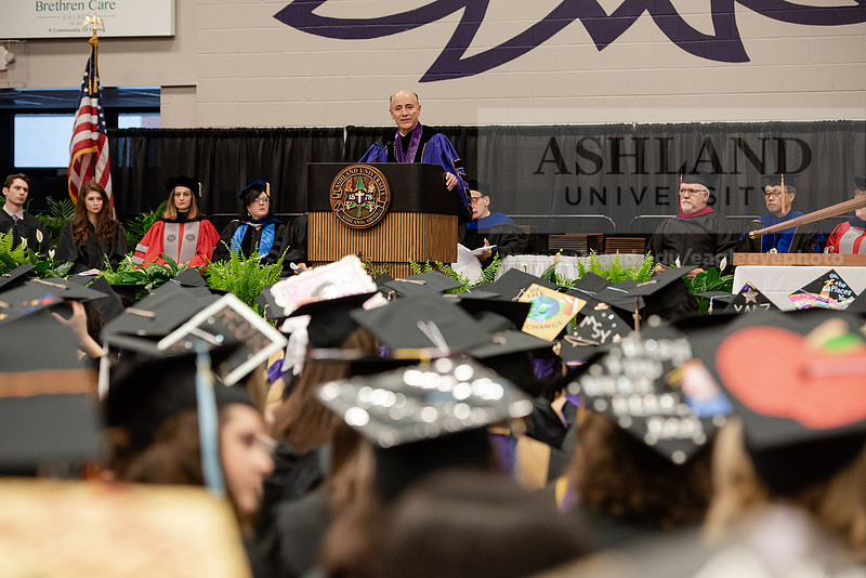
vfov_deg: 13.1
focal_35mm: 105
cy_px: 289
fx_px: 2527
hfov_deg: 19.4
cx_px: 433
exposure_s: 1/200
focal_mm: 105
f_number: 4
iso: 2500
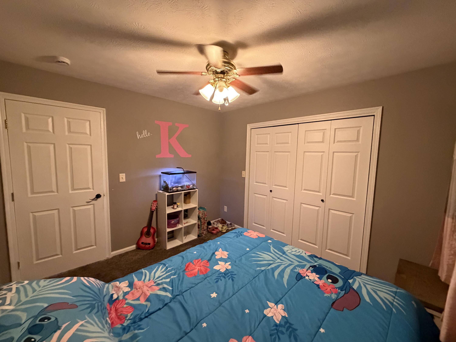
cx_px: 228
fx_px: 184
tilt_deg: -5.4
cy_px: 171
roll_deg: -0.7
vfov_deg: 85.7
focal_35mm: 14
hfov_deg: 102.1
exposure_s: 1/60
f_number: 2.2
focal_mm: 2.22
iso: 800
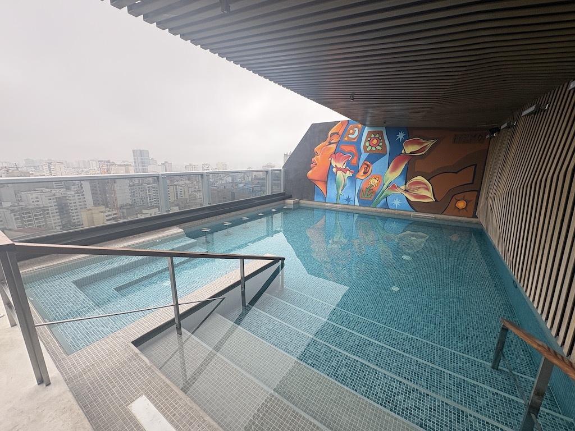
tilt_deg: -12.8
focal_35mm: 14
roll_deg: +0.4
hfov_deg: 102.1
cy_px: 216
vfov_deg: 85.7
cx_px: 288
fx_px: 233
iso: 50
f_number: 2.2
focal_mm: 2.22
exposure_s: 1/288
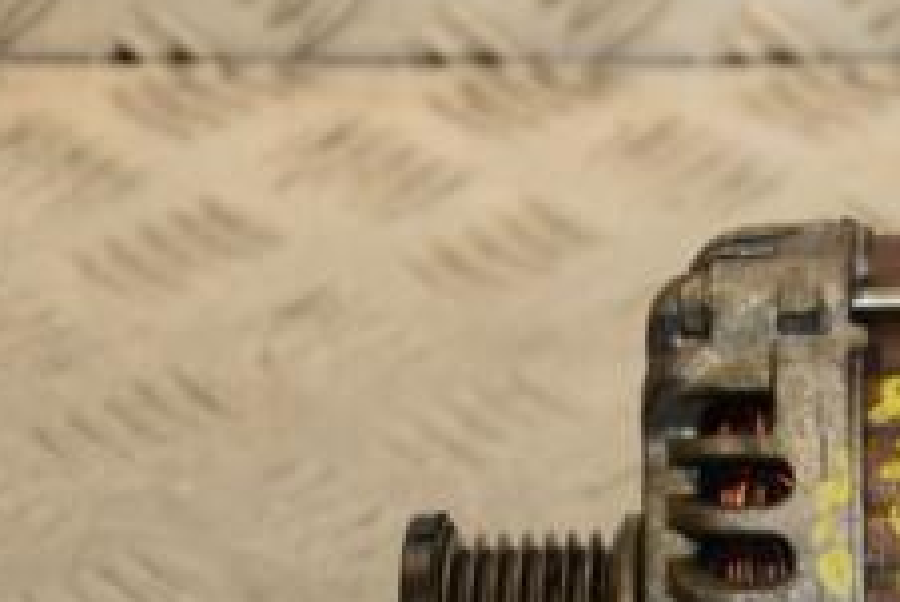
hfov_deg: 8.3
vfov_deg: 5.5
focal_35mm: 247
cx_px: 1043
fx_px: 6179
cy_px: 777
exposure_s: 1/200
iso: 800
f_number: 5.3
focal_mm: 62
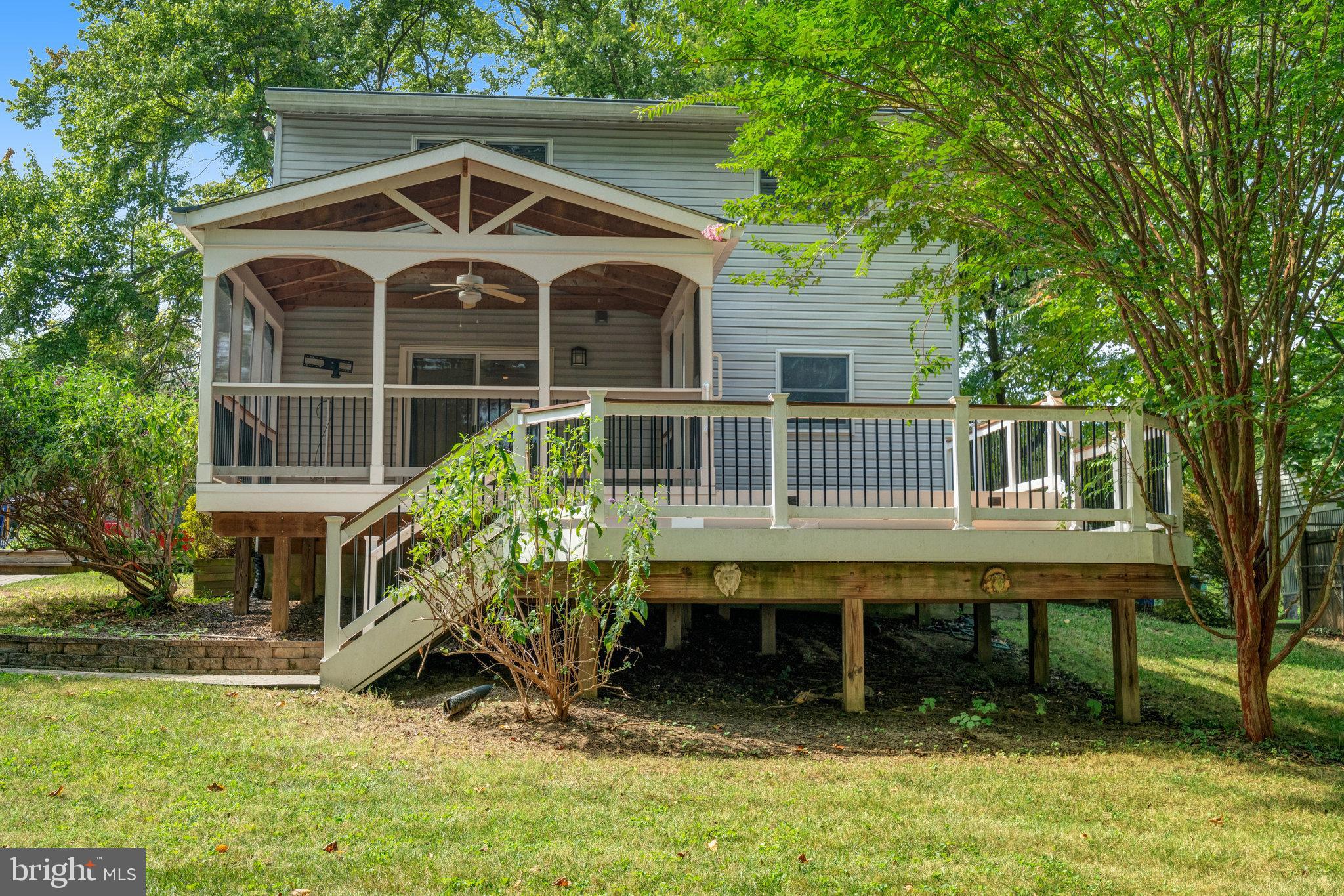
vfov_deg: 37.8
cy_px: 448
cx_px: 672
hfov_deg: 54.4
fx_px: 1306
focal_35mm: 35
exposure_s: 1/800
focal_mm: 35
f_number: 8
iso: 1250
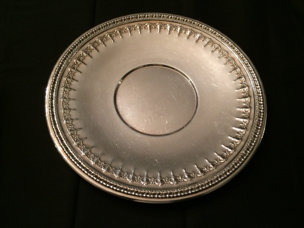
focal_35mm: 29
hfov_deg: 61.7
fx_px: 255
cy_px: 114
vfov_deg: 48.2
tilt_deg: -62.9
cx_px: 152
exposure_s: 1/30
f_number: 2.2
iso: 200
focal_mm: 4.15
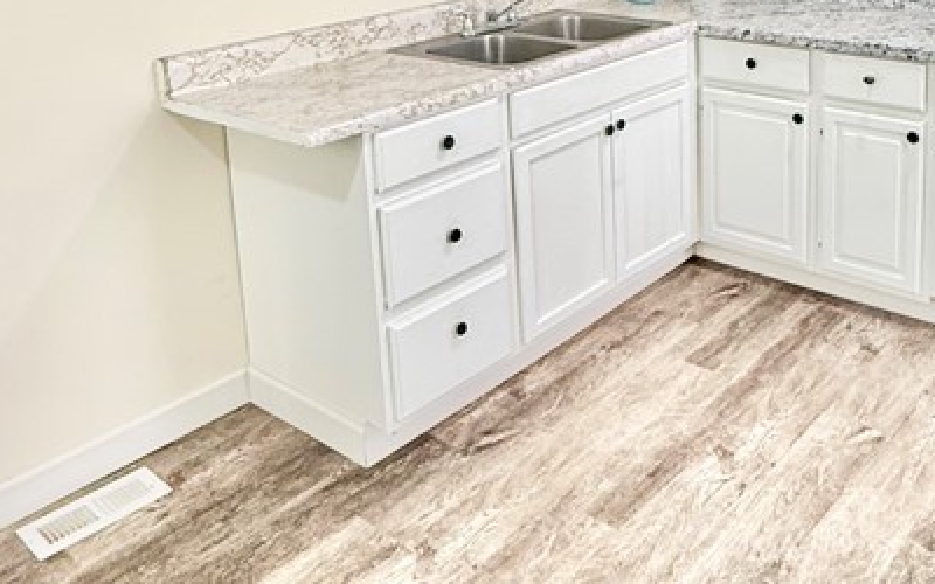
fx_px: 968
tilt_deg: -10.9
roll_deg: +0.1
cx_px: 610
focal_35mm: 38
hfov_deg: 50.8
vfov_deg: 31.5
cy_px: 26
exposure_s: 1/120
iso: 320
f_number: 2.2
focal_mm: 2.22
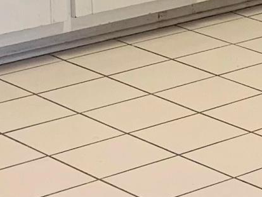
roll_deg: -0.6
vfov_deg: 7.6
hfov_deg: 9.6
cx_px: 555
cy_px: -149
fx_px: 1431
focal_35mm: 189
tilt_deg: -7.4
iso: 50
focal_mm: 4.25
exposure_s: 1/60
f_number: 1.8
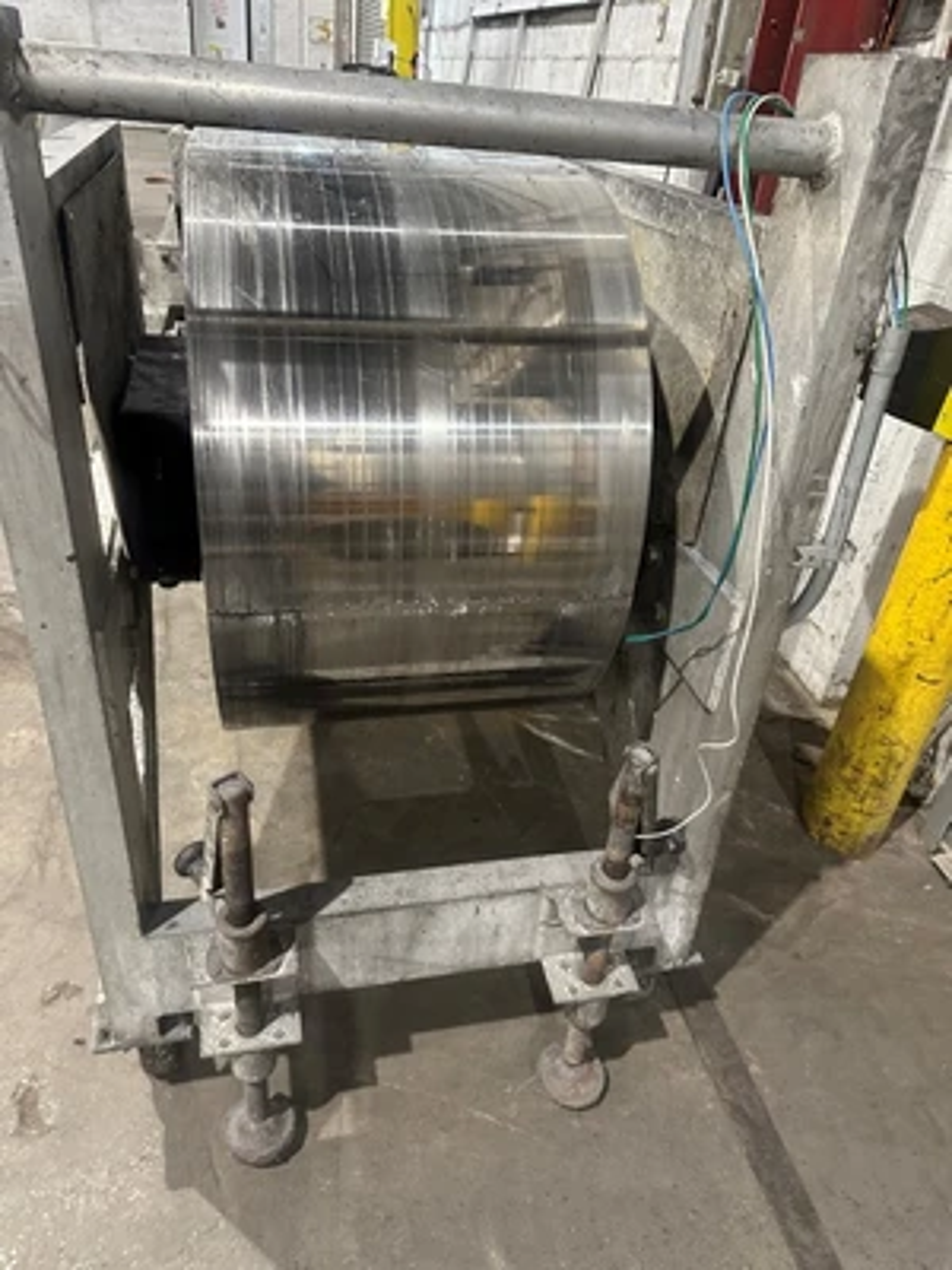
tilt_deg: -30.8
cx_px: 476
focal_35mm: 24
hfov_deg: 56.8
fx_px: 880
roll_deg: -6.9
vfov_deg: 71.6
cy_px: 635
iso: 500
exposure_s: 1/60
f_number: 1.78
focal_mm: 6.86
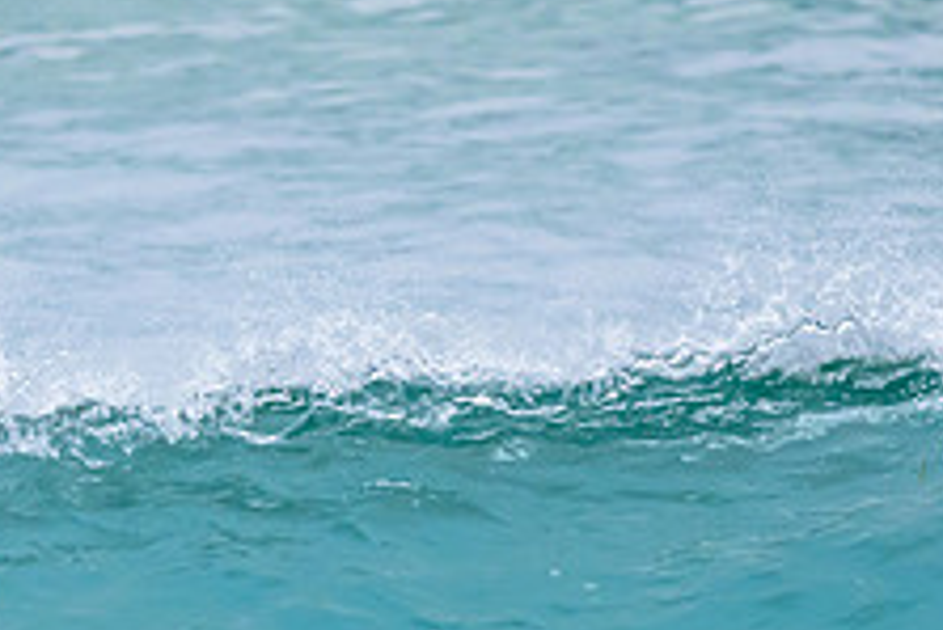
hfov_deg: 0.7
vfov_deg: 0.5
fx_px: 74674
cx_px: 40
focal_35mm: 2849
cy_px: 1023
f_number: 6.3
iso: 3600
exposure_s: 1/1600
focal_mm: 800
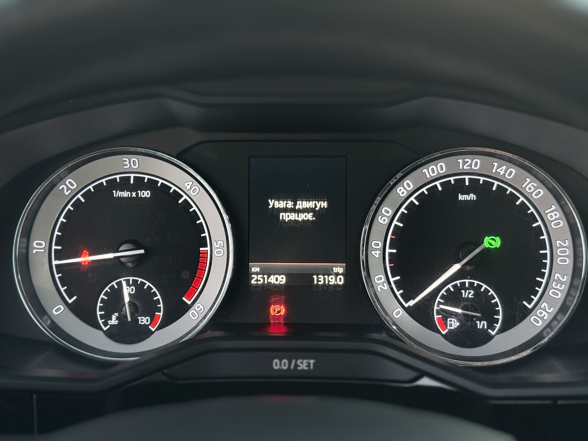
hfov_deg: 39.7
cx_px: 294
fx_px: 815
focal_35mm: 48
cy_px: 220
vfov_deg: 30.3
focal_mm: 6.76
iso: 400
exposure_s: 1/35
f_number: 1.78
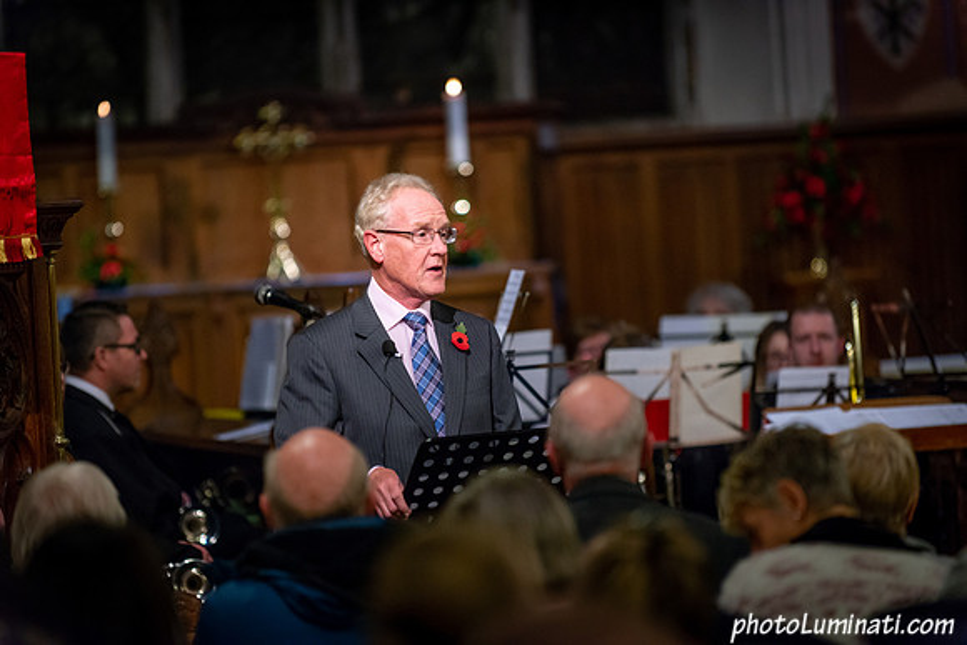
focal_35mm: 200
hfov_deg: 10.3
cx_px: 484
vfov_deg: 6.9
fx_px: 5373
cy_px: 322
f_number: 2.8
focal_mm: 200
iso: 2500
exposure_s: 1/125
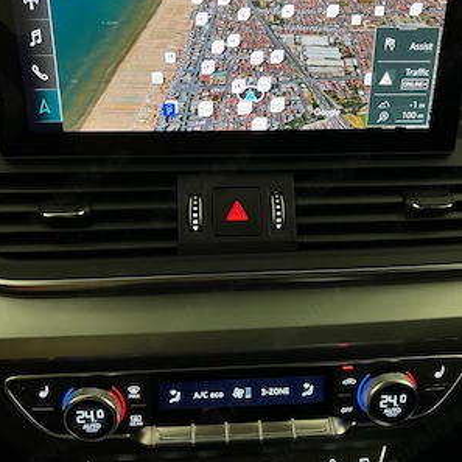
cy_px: 205
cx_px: 230
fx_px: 468
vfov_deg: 52.4
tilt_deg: -21.8
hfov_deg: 52.5
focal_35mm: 31
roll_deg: +0.2
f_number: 1.5
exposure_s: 1/40
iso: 640
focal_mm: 5.7
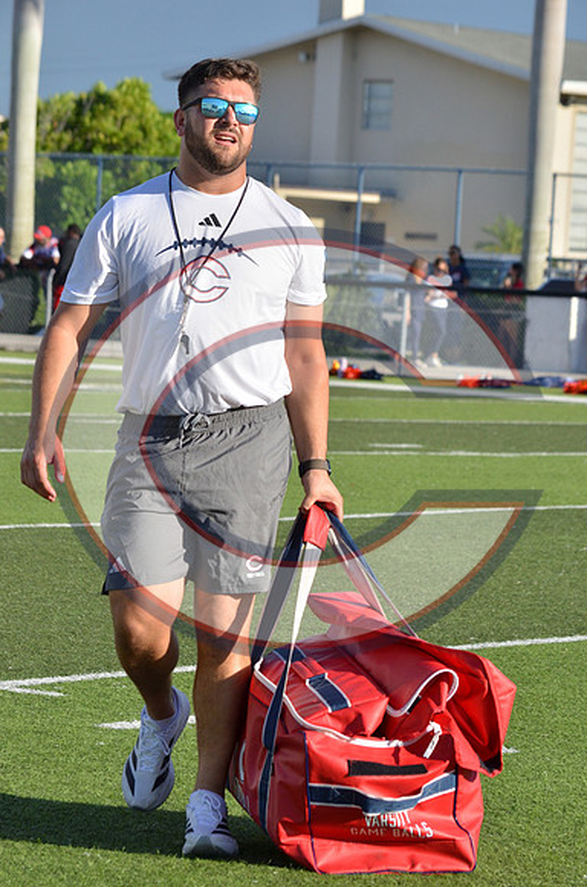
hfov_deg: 7.6
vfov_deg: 11.4
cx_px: 294
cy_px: 444
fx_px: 4423
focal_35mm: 180
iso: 500
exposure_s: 1/1600
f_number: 10
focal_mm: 120
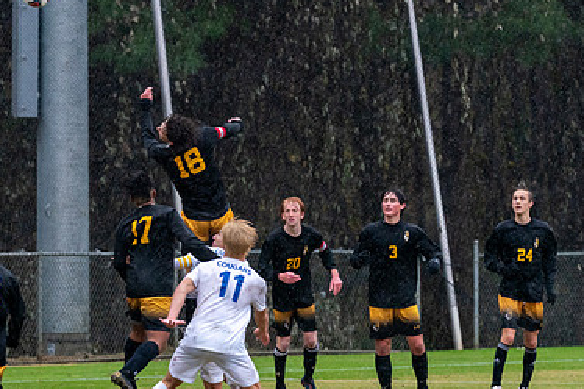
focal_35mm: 472
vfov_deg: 2.9
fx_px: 7653
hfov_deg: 4.4
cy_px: 244
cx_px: 203
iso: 3200
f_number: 5.6
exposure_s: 1/1000
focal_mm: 244
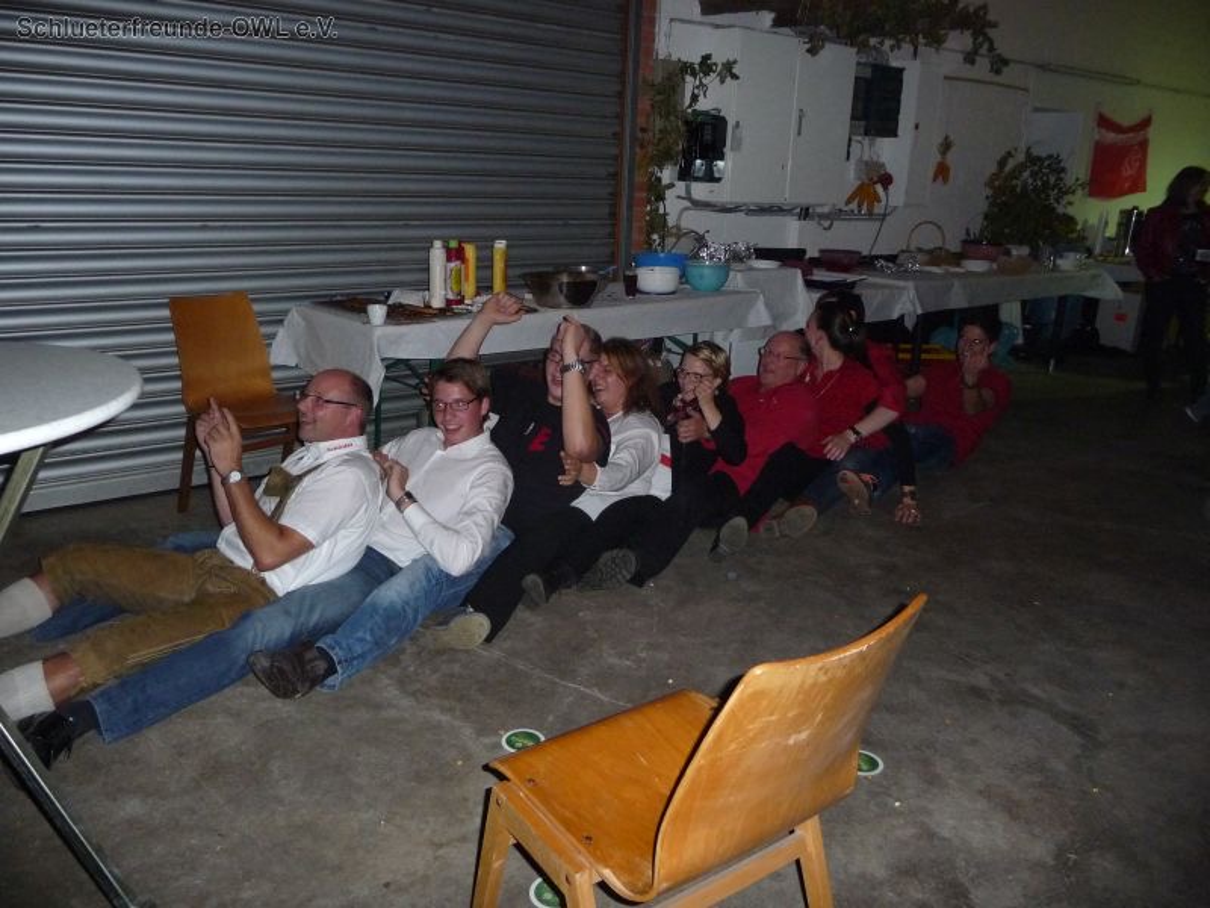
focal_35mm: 28
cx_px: 605
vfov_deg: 49.7
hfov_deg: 63.4
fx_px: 979
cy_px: 454
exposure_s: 1/30
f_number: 3.3
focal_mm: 4.7
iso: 400
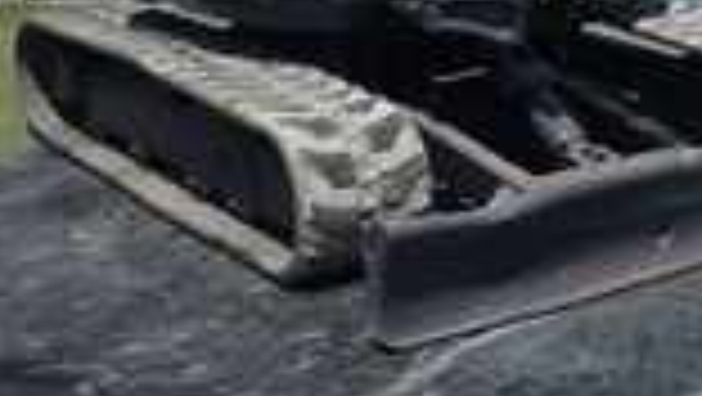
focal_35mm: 88
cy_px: -36
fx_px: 1639
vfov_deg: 13.5
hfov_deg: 22.1
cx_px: 866
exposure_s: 1/7944
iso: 80
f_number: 1.7
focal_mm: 6.3
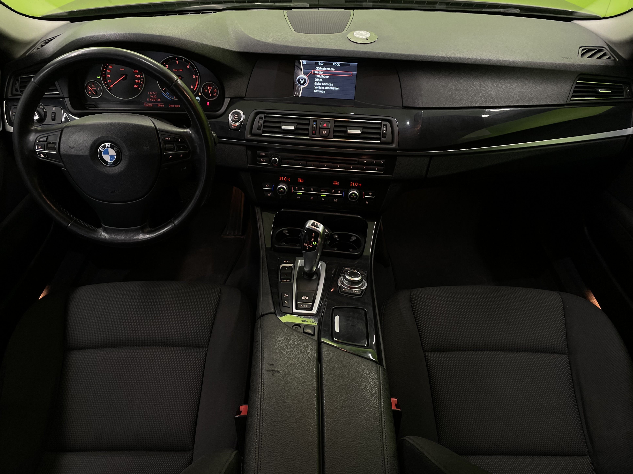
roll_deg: +0.8
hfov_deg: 65.3
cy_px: 239
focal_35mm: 27
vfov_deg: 51.4
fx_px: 494
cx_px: 311
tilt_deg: -40.0
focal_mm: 4.2
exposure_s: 1/50
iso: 200
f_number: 1.6
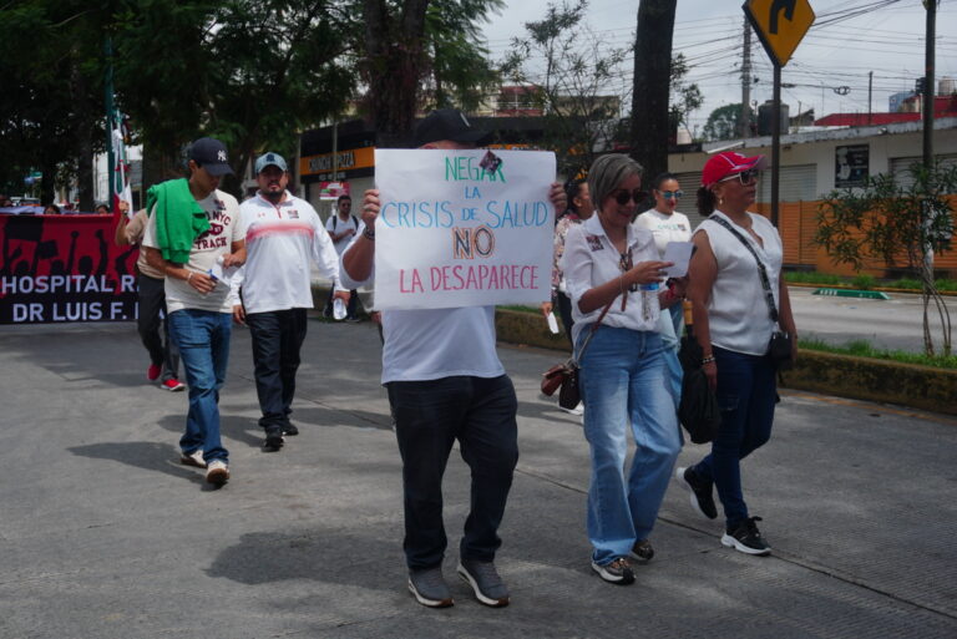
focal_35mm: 44
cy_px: 320
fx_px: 1157
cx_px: 478
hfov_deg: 44.9
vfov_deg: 30.9
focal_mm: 29
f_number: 4.5
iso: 160
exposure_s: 1/1600
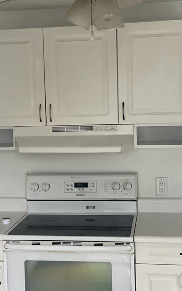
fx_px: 523
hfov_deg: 19.7
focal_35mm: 66
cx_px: 69
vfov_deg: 31.0
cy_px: 157
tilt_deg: -4.7
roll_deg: +1.7
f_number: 2
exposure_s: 1/121
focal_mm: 6
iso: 250
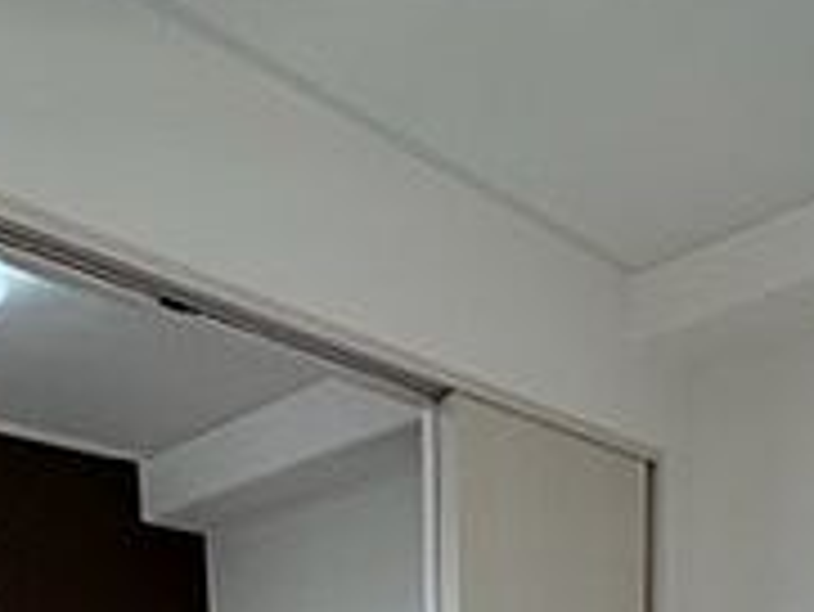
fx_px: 1012
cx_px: 495
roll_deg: +0.7
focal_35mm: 43
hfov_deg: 43.6
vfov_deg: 24.0
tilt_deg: -8.8
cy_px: 986
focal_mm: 1.57
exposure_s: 1/120
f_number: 1.8
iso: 40
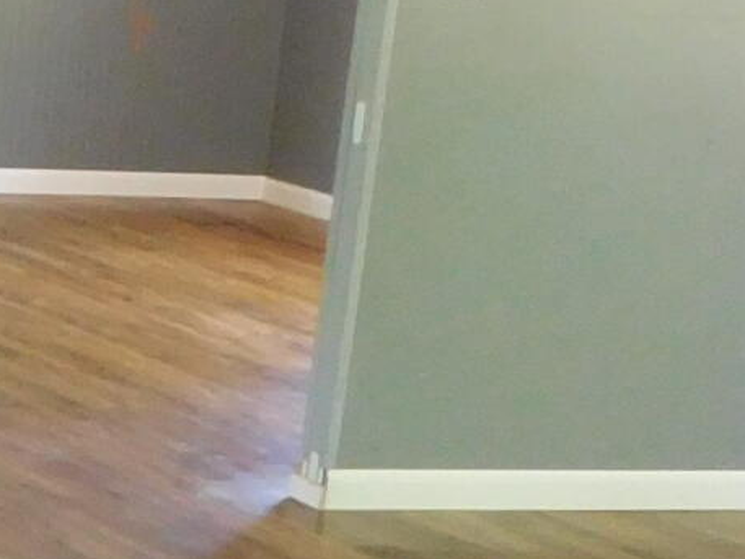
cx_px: -954
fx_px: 3251
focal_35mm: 151
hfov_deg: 11.2
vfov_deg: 9.8
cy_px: 447
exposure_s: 1/8
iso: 400
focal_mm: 4
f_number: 3
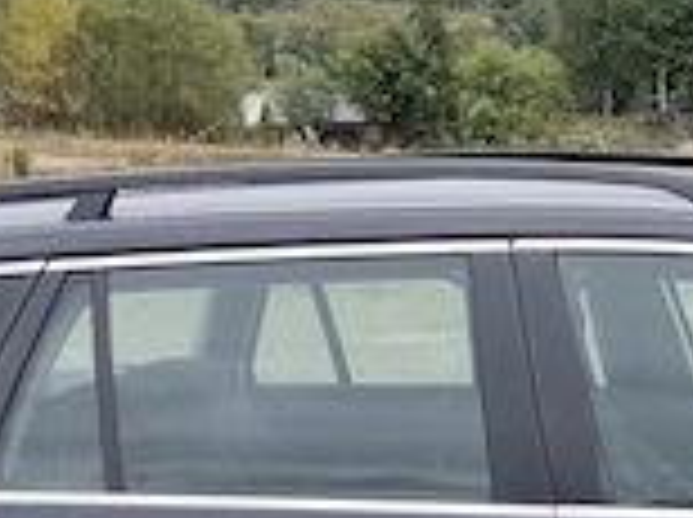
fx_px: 2259
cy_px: 739
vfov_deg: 12.5
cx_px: 742
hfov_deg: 16.9
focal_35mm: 113
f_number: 1.8
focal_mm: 4.22
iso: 50
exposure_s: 1/1226
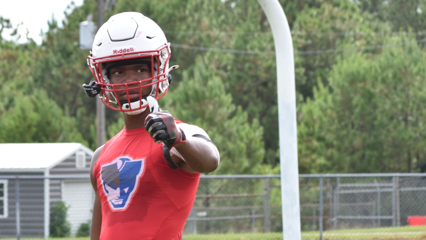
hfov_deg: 7.0
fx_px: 3502
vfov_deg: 3.9
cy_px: 184
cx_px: 168
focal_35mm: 310
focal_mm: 102
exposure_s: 1/320
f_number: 9
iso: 200
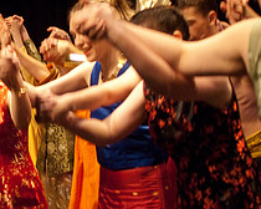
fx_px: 842
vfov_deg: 14.1
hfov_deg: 16.9
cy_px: 87
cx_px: -47
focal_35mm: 109
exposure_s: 1/125
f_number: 2.8
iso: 1000
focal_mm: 28
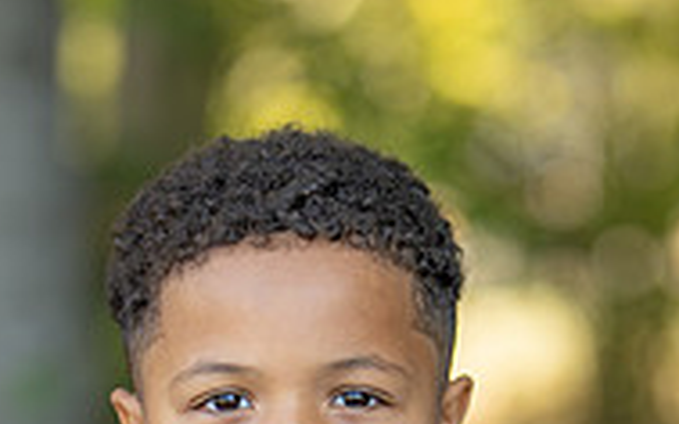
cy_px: 730
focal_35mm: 248
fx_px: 4588
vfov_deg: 5.2
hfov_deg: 8.5
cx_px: 359
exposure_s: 1/1600
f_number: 1.2
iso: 200
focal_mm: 50
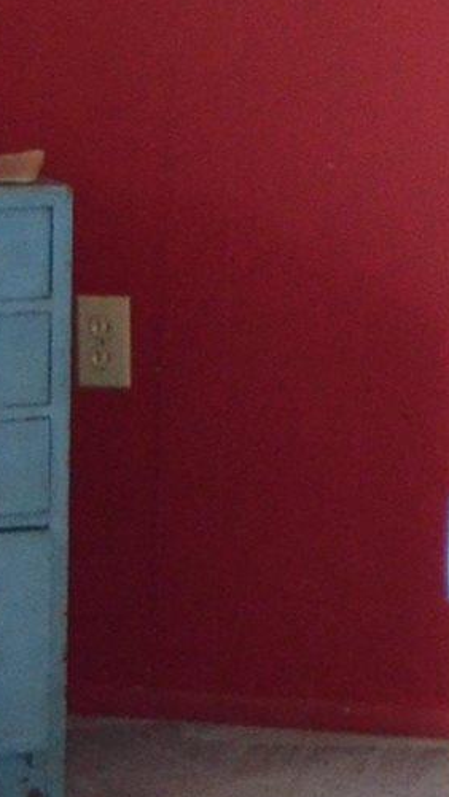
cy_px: -342
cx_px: 2169
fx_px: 5289
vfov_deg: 8.5
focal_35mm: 250
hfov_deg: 4.3
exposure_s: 1/60
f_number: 4.2
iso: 1800
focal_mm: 26
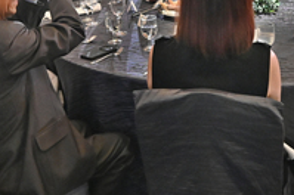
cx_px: 204
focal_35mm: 60
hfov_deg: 33.3
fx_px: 486
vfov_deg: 21.3
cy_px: -32
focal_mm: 18.5
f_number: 5.6
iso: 8000
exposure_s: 1/100
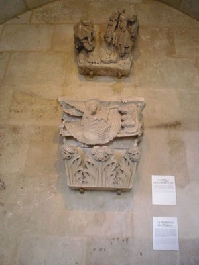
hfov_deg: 49.7
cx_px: 100
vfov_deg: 63.4
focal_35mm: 28
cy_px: 132
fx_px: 215
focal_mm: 4.65
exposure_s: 1/50
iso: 400
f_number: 2.6
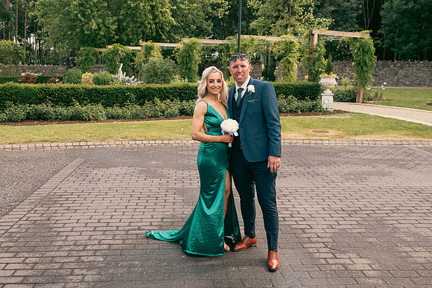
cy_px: 144
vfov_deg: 35.1
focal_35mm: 38
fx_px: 456
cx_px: 216
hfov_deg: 50.7
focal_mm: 38
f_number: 6.3
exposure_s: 1/200
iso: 250
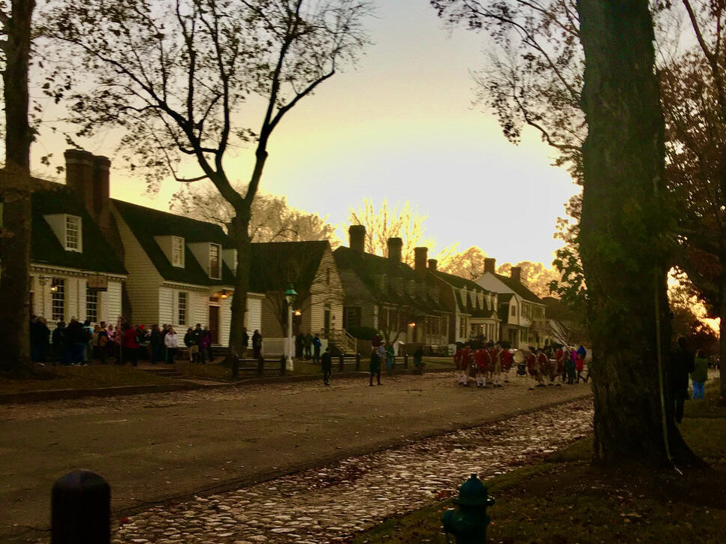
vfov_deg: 46.8
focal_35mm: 30
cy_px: 278
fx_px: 629
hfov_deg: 60.0
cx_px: 375
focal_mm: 4.2
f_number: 2.2
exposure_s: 1/120
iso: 32
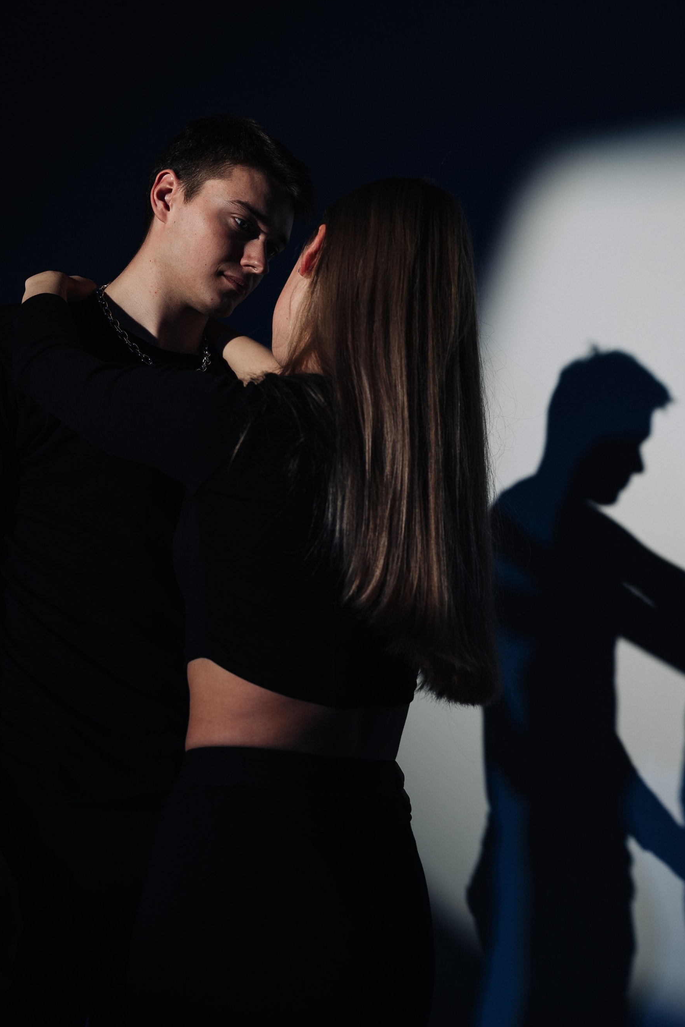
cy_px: 503
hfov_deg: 37.7
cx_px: 405
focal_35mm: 35
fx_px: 999
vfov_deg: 54.4
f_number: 2.8
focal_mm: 24
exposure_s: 1/160
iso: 100
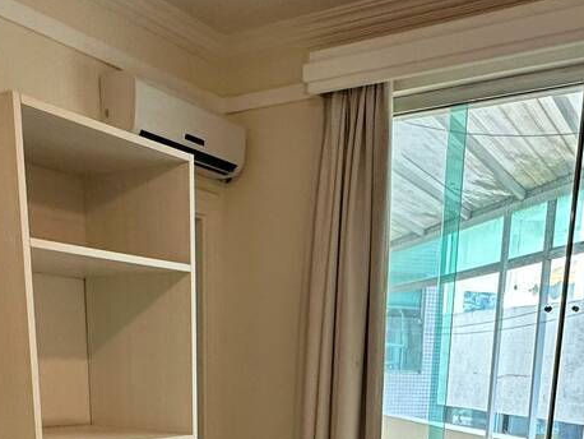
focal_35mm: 44
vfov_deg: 27.9
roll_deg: -1.7
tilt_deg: -14.4
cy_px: 553
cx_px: 310
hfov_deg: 42.9
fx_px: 743
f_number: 2.2
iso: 200
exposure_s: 1/120
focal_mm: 2.22
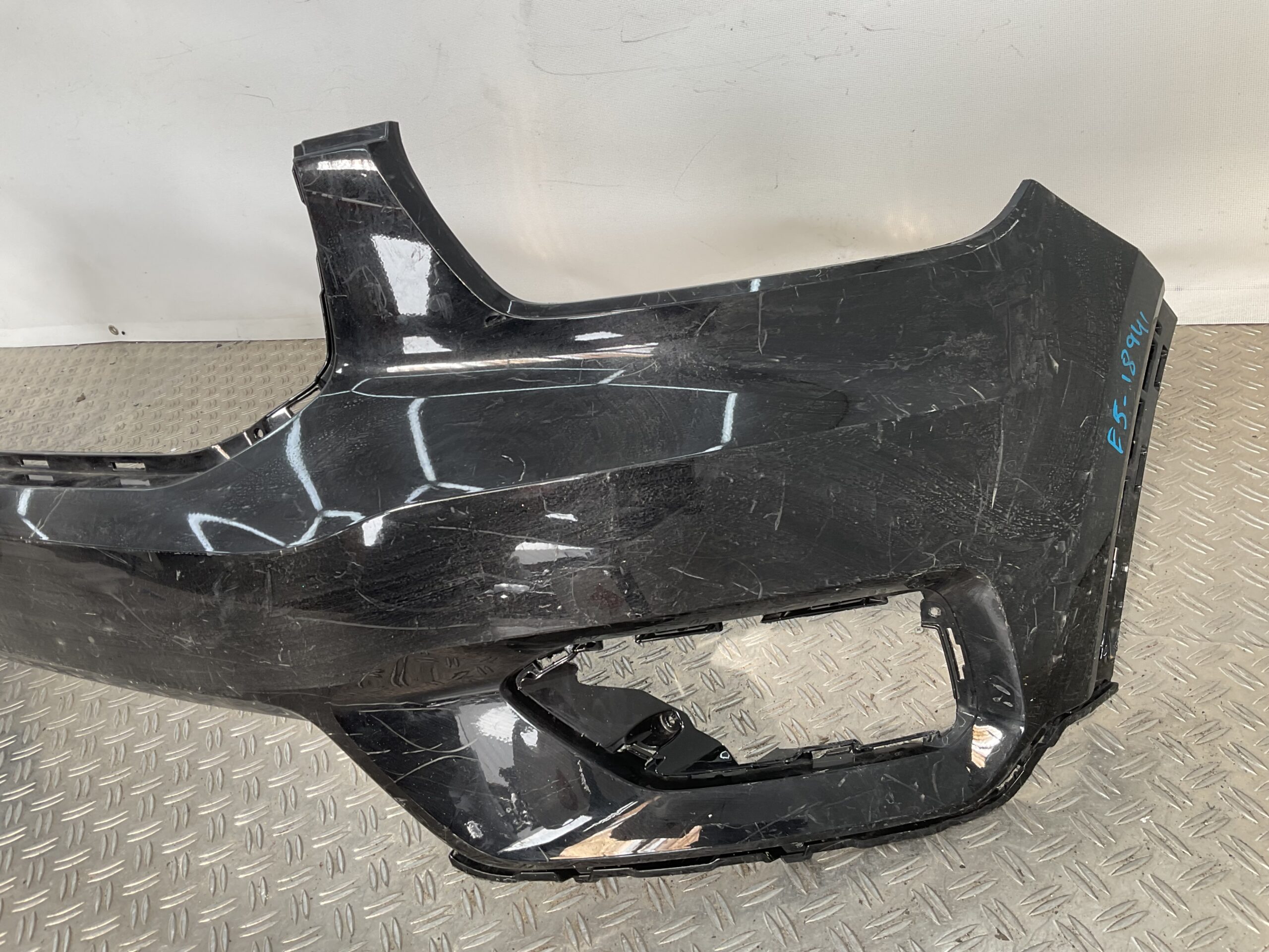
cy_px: 476
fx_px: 1063
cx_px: 634
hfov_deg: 61.7
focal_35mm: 29
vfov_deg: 48.2
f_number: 1.8
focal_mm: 3
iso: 16
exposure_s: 1/123
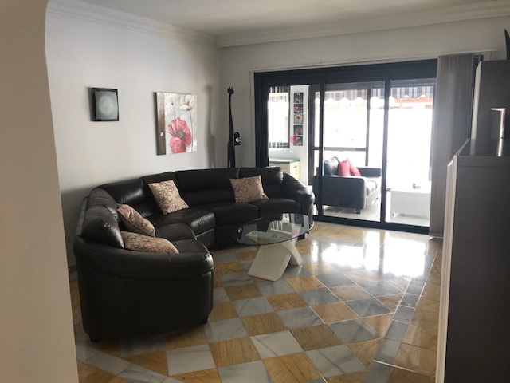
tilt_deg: -9.7
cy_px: 192
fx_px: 413
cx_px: 255
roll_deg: +1.6
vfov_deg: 49.7
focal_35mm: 28
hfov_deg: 63.4
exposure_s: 1/100
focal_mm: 3.99
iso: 32
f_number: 1.8
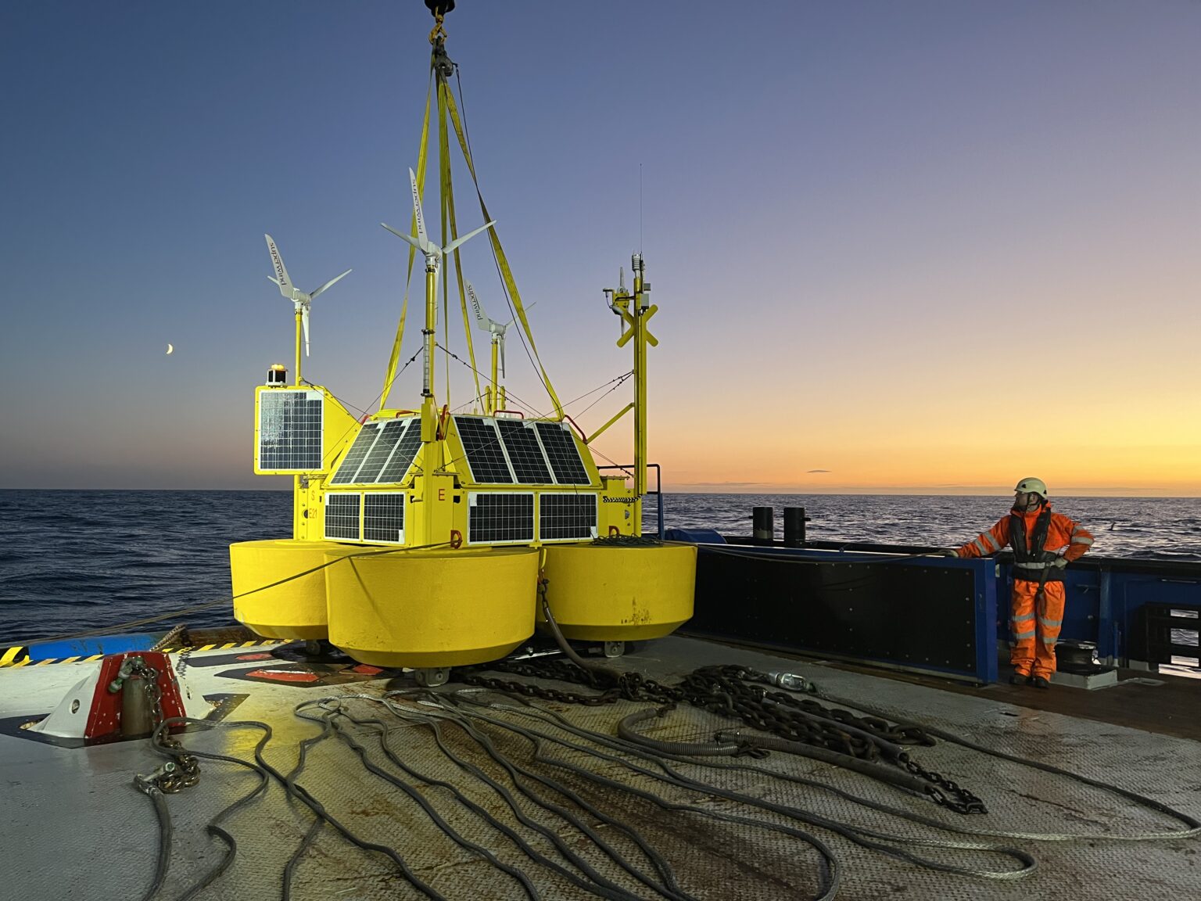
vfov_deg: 53.1
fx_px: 902
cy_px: 450
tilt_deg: +4.2
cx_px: 600
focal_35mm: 26
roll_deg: -0.5
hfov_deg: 67.3
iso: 160
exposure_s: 1/60
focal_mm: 5.1
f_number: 1.6
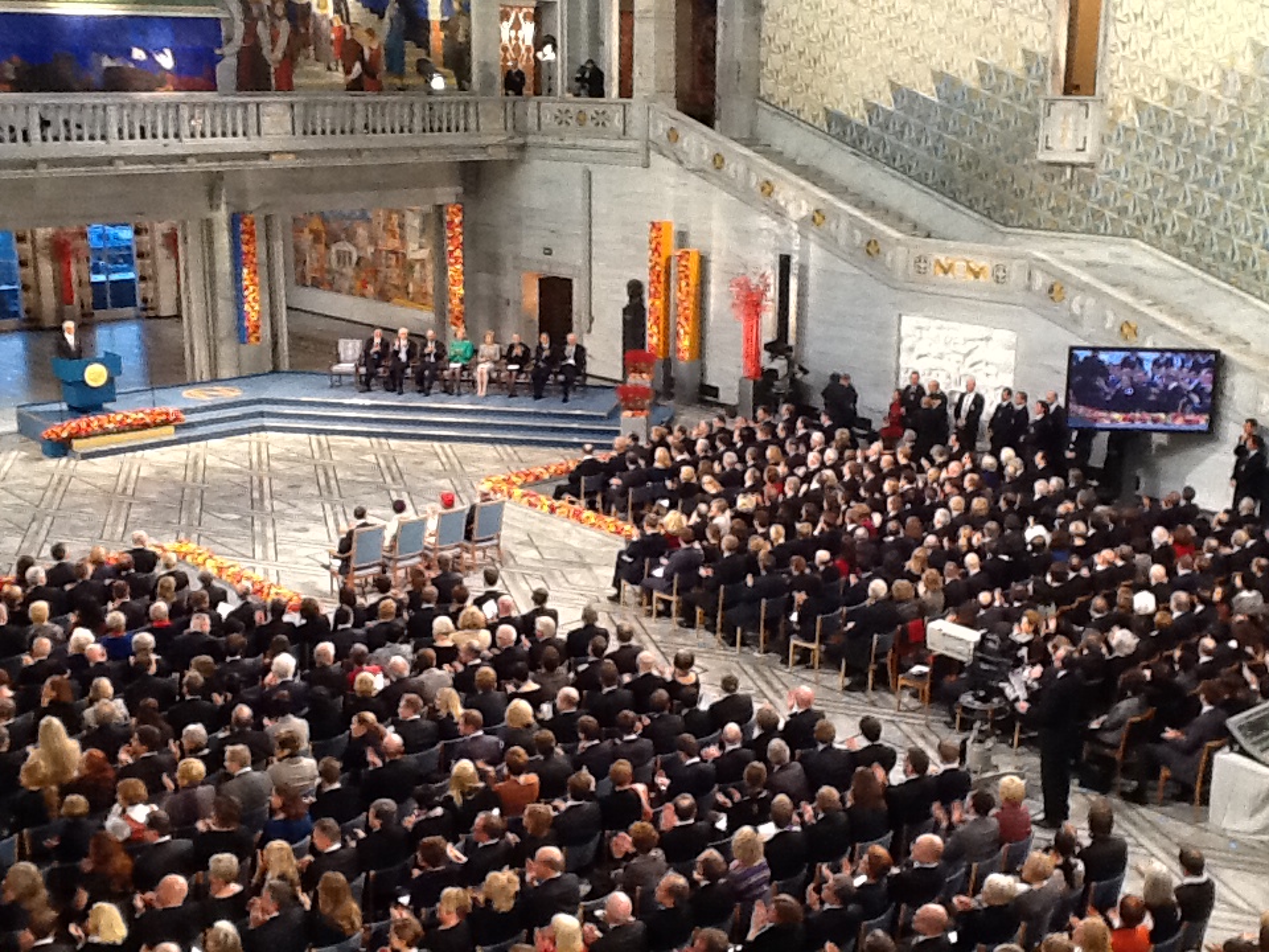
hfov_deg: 56.8
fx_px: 1173
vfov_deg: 44.2
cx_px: 634
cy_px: 476
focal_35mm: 32
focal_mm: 2.03
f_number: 2.4
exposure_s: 1/30
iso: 250
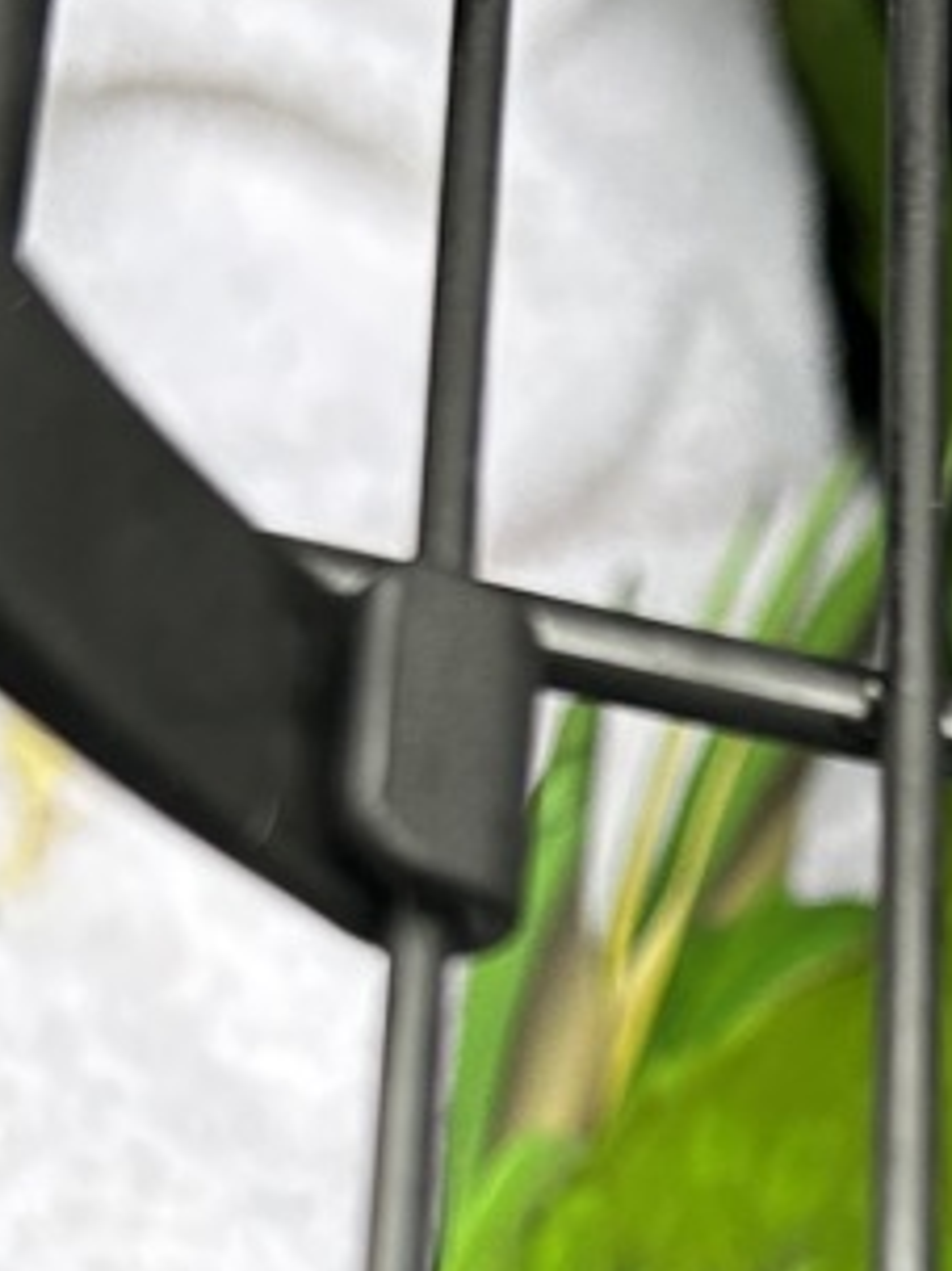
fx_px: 3229
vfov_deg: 21.5
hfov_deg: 16.6
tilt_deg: -64.2
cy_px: 1246
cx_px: 826
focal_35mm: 88
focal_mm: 5.7
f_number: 1.5
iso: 160
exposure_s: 1/60
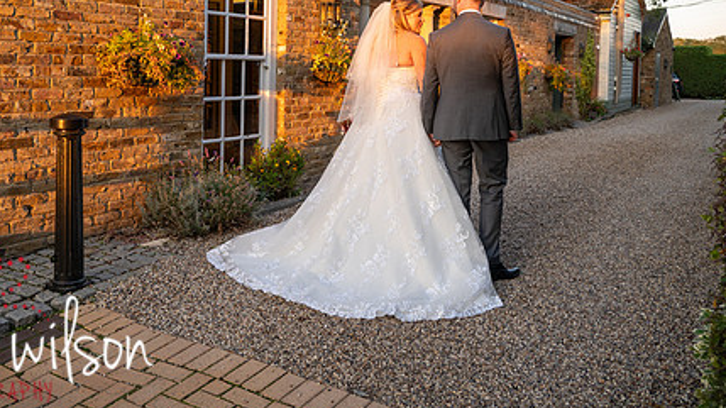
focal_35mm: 34
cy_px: 95
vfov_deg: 33.8
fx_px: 654
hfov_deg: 57.8
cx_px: 310
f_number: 4
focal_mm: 24
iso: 500
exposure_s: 1/250
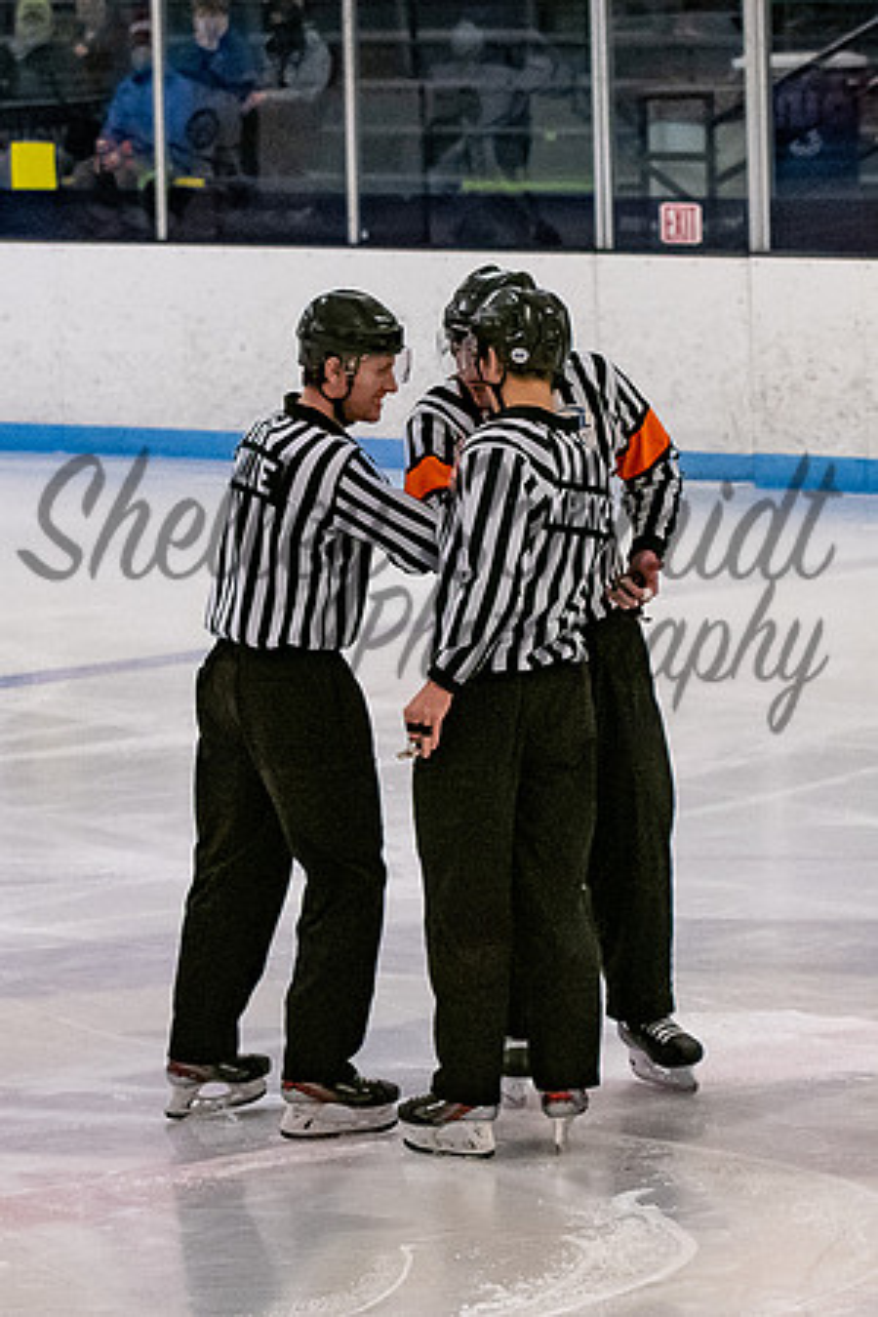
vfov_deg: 9.8
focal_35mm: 210
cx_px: 494
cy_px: 491
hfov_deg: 6.6
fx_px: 7666
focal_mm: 70
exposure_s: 1/800
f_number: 3.5
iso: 3200
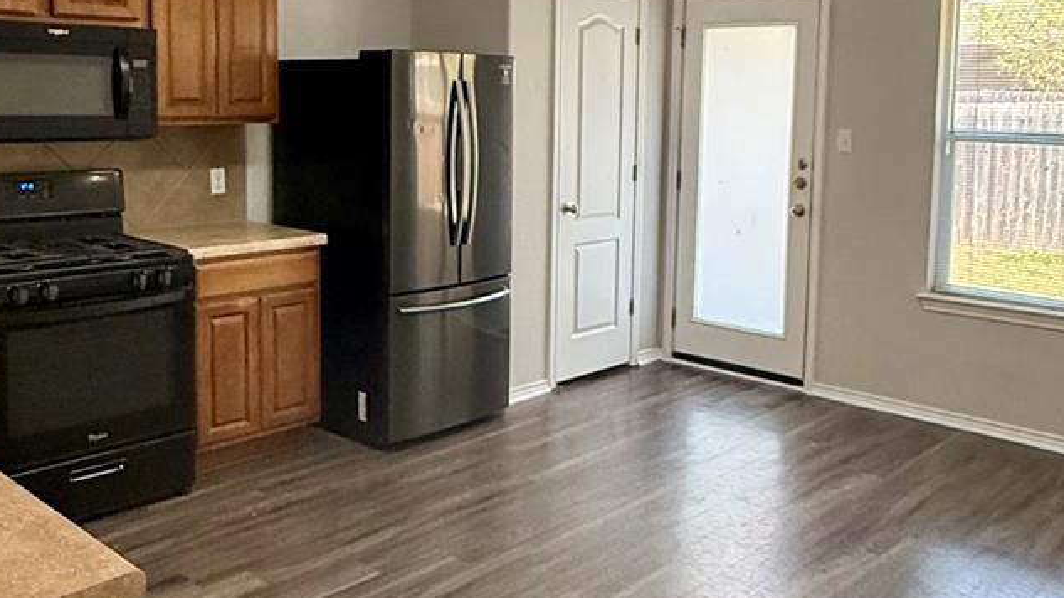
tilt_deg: -4.8
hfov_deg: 54.0
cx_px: 516
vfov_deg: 31.7
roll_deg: -0.6
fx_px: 1044
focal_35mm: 37
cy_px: 193
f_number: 2.2
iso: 250
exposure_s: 1/120
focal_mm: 2.22
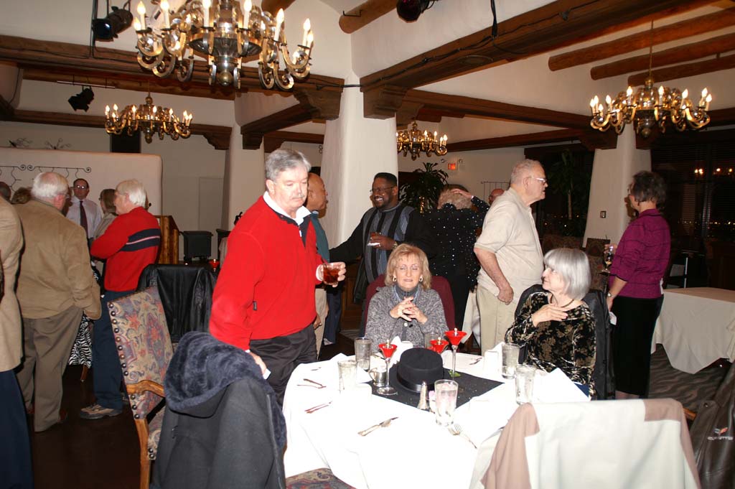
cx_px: 368
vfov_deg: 50.3
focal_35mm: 26
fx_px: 520
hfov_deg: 70.5
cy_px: 244
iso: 200
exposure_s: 1/60
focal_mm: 17
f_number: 2.8
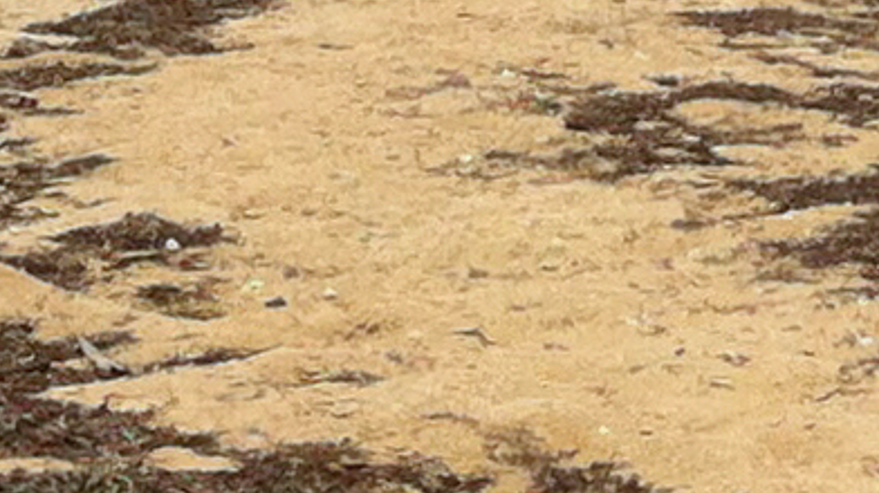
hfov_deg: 8.1
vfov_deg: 4.6
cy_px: -914
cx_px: -1002
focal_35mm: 252
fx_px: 5870
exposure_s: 1/3016
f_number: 2.8
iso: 80
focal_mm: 3.85
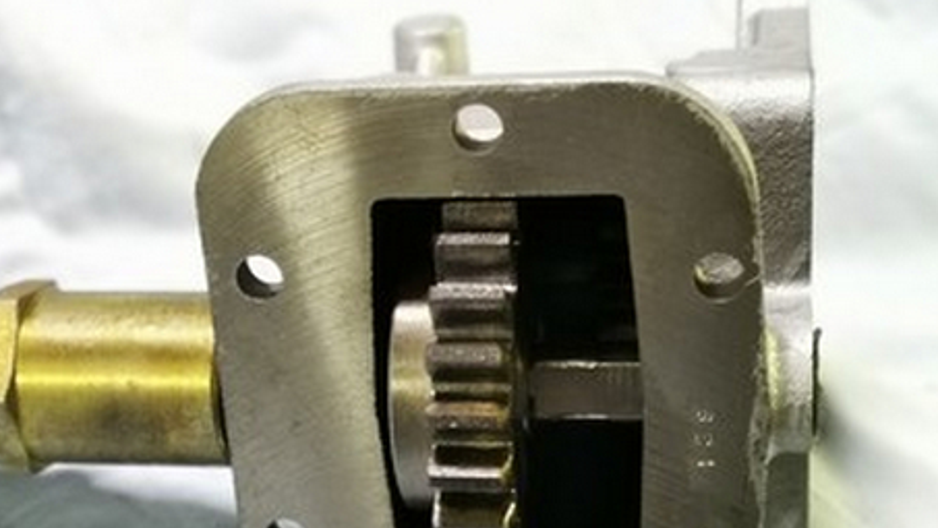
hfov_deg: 28.1
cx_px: 362
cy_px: 404
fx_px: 1866
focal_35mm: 75
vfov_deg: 16.0
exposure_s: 1/25.7
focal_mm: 4.66
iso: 500
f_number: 4
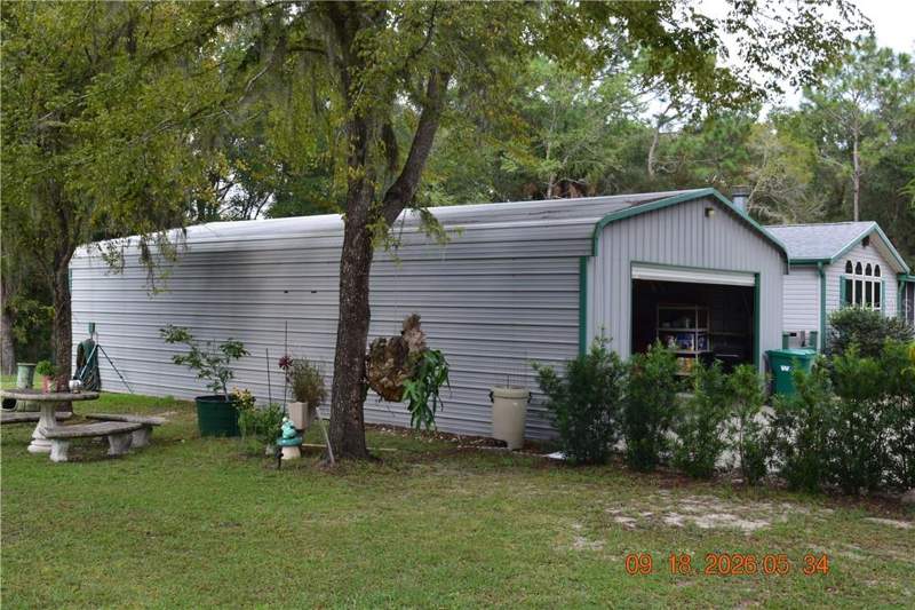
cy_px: 305
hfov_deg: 57.2
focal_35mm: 33
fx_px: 839
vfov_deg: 40.0
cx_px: 458
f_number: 9
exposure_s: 1/100
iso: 400
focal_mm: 22
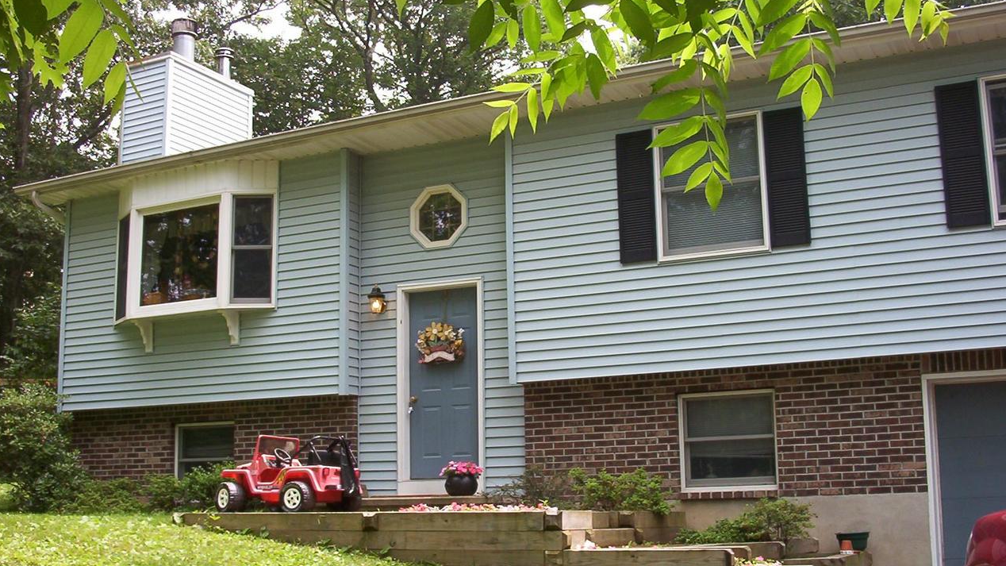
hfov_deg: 47.4
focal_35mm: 43
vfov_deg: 27.7
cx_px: 505
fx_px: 1147
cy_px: 302
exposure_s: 1/211
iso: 100
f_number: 4.5
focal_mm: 6
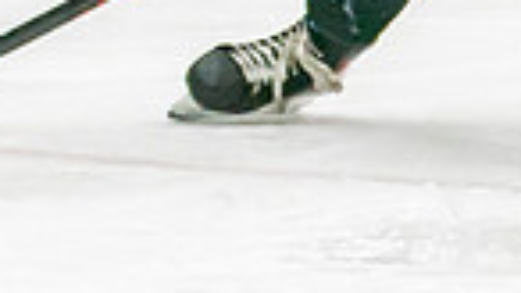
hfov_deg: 2.6
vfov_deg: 1.5
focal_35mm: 827
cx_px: 796
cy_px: -97
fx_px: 11421
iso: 1000
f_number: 2.8
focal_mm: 90
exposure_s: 1/640
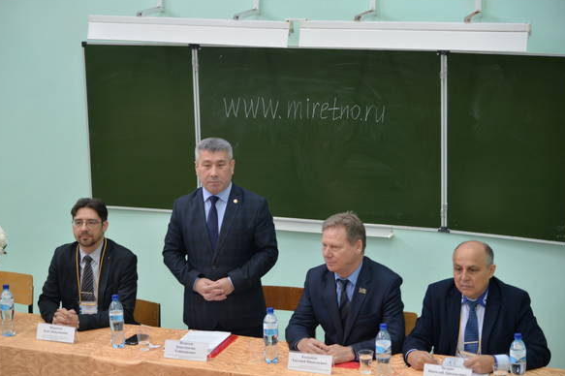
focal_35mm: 90
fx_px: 1412
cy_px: 192
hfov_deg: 22.6
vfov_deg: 15.2
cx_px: 266
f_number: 4
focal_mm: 82
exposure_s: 1/60
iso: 800
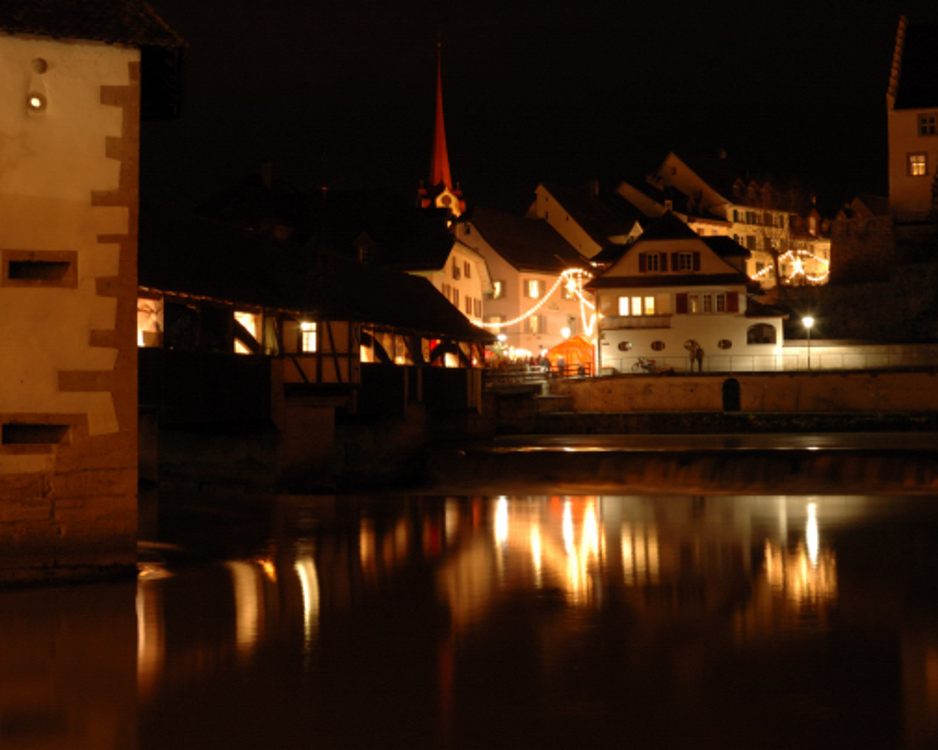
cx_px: 438
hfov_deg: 38.0
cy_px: 286
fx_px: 1360
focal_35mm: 49
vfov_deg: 30.7
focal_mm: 22
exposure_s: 13
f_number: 10
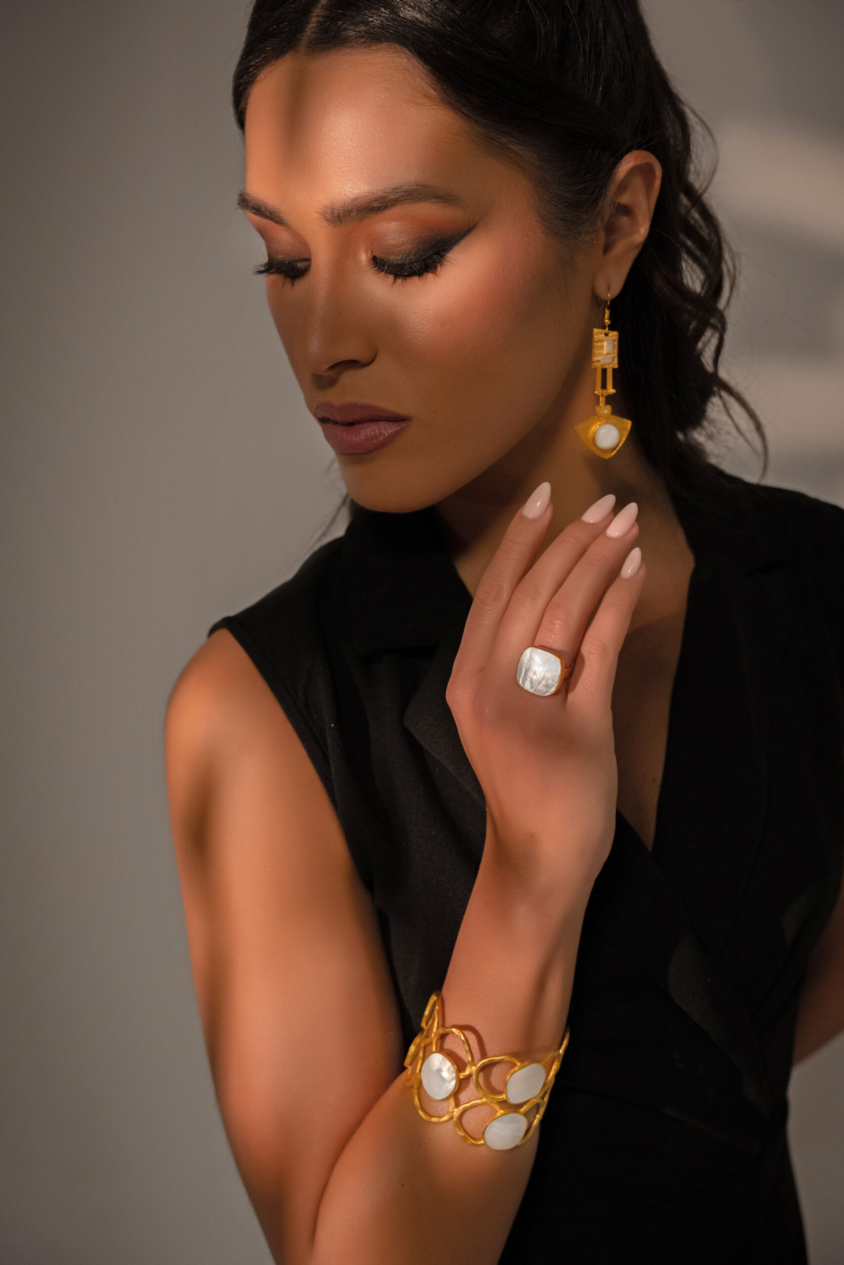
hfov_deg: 26.6
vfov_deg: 39.1
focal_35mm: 51
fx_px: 1783
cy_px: 632
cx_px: 422
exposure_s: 1/125
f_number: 5
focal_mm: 50.7
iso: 2500
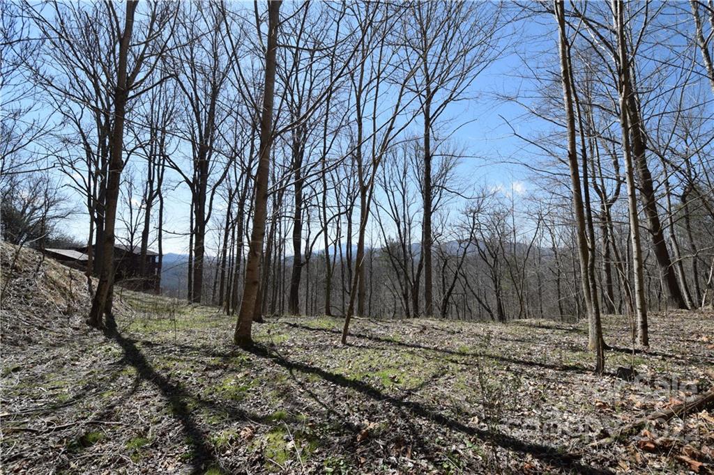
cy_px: 238
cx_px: 357
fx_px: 297
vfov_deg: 77.3
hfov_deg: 100.4
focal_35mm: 15
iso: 200
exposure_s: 1/320
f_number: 9
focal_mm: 10
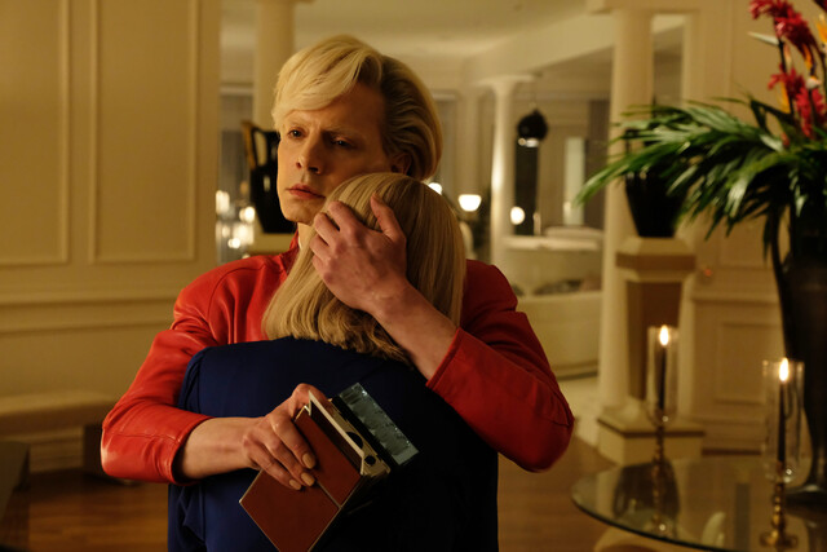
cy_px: 276
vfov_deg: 21.9
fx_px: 1425
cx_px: 414
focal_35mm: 62
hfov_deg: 32.4
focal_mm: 41.4
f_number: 4
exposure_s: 1/125
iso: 4000
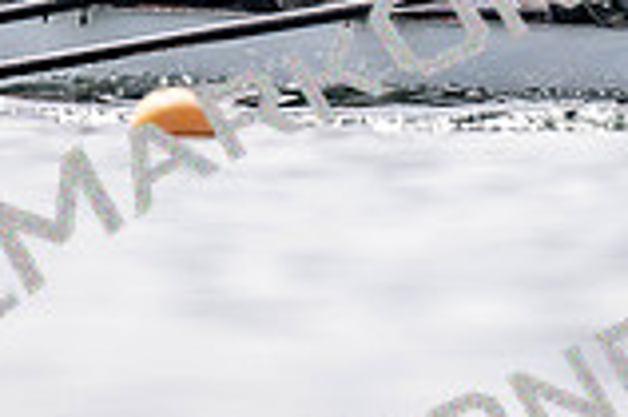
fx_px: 38390
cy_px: -121
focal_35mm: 2203
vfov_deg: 0.6
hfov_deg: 0.9
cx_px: 541
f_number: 4
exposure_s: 1/2500
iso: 160
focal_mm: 600
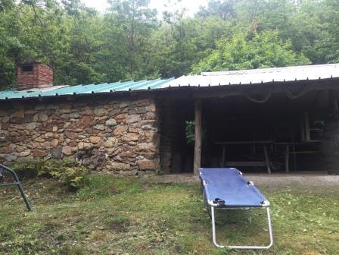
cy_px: 128
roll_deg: -0.9
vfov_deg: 48.2
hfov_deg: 61.7
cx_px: 170
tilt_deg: +8.0
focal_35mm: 29
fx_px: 284
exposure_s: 1/100
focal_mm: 4.15
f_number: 2.2
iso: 50
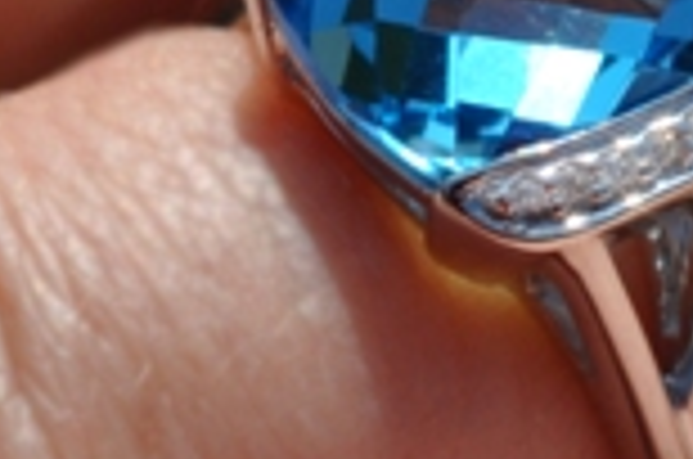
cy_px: 68
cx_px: 590
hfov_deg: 5.2
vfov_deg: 3.4
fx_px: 7684
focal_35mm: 400
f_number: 11
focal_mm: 40
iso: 200
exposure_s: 1/500
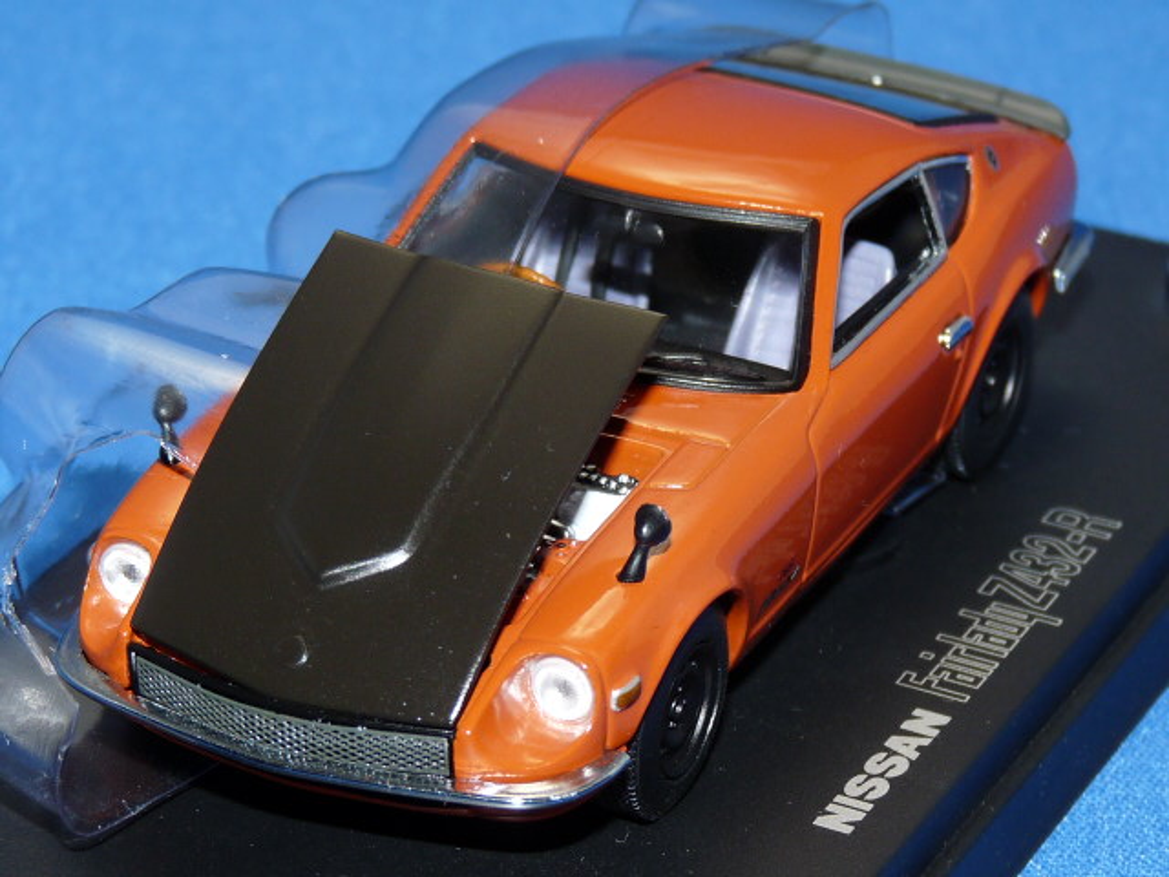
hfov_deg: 13.7
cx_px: 584
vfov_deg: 10.3
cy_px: 438
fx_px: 4863
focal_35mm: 144
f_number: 3.4
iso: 100
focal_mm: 14.9
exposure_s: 1/40
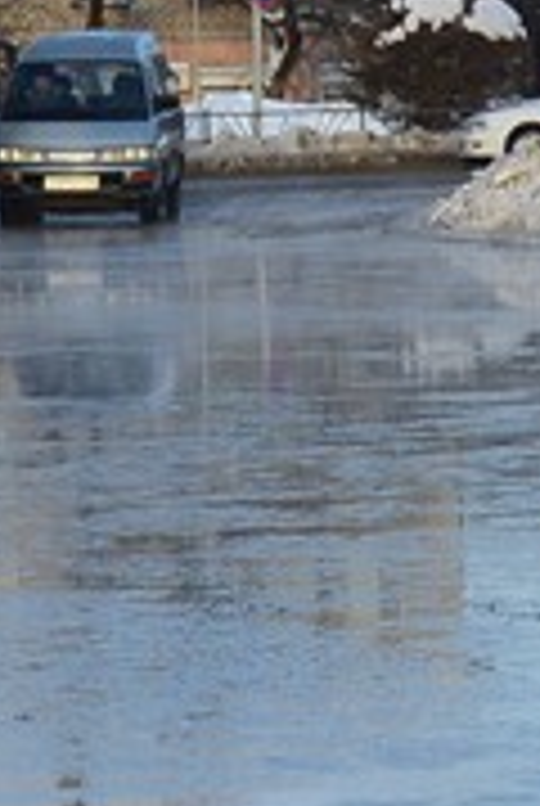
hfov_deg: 3.8
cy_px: 468
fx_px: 8113
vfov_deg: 5.7
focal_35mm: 362
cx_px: 900
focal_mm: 30
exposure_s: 1/400
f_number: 4.5
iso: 100
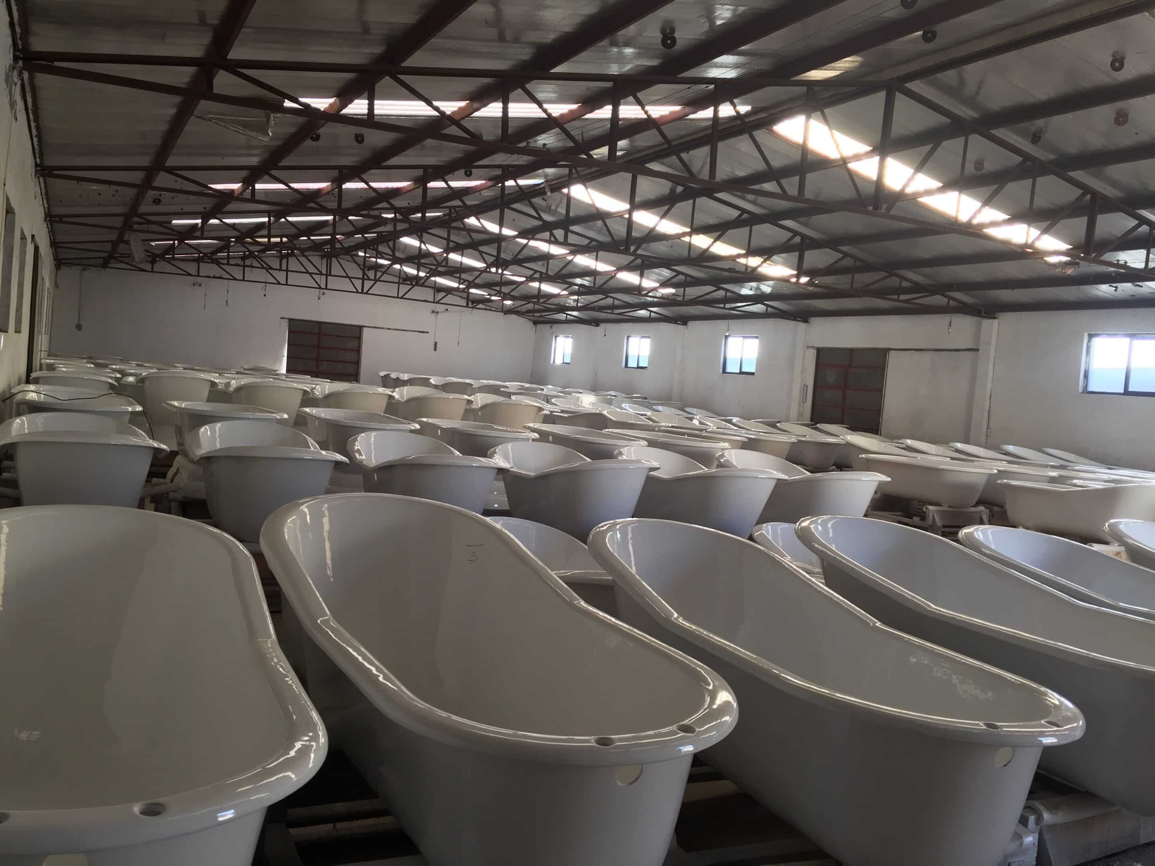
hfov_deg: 61.7
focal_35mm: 29
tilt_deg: -1.6
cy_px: 433
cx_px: 578
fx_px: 968
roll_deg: -6.2
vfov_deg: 48.2
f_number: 2.2
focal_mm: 4.15
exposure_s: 1/50
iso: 32
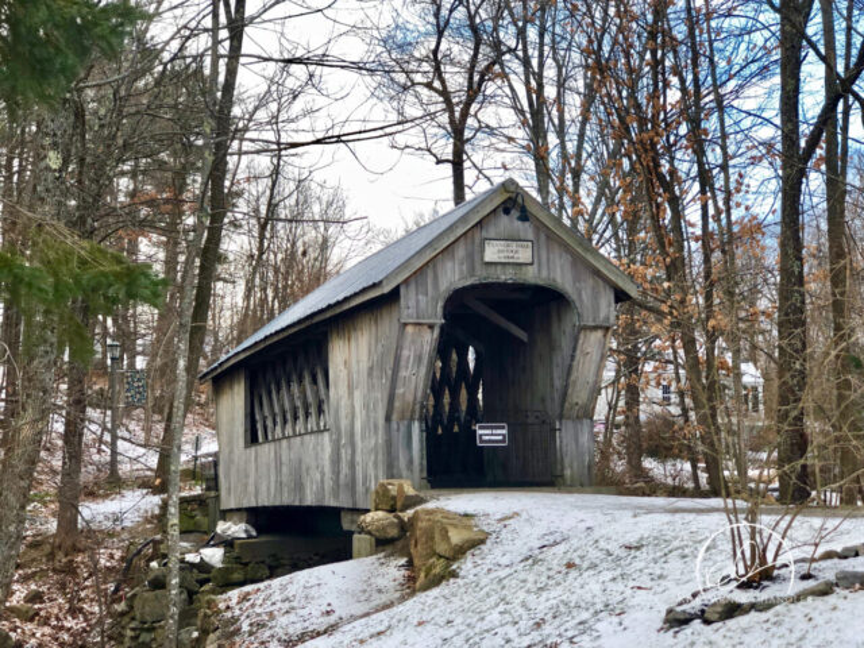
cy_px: 324
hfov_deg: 33.8
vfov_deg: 25.7
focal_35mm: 57
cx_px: 432
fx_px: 1423
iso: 25
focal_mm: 6.6
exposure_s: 1/120
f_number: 2.8
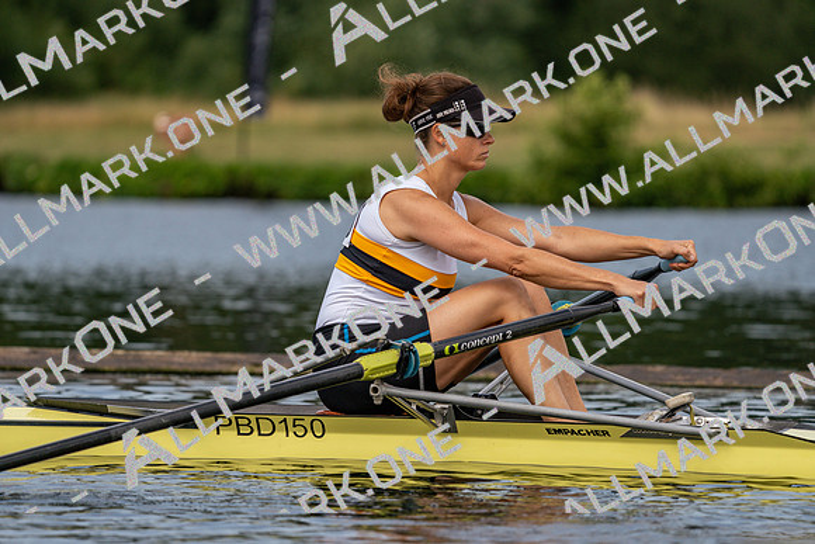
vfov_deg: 4.1
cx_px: 408
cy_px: 272
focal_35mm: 338
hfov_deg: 6.1
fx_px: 7653
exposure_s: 1/1600
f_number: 6.3
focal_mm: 338
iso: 320
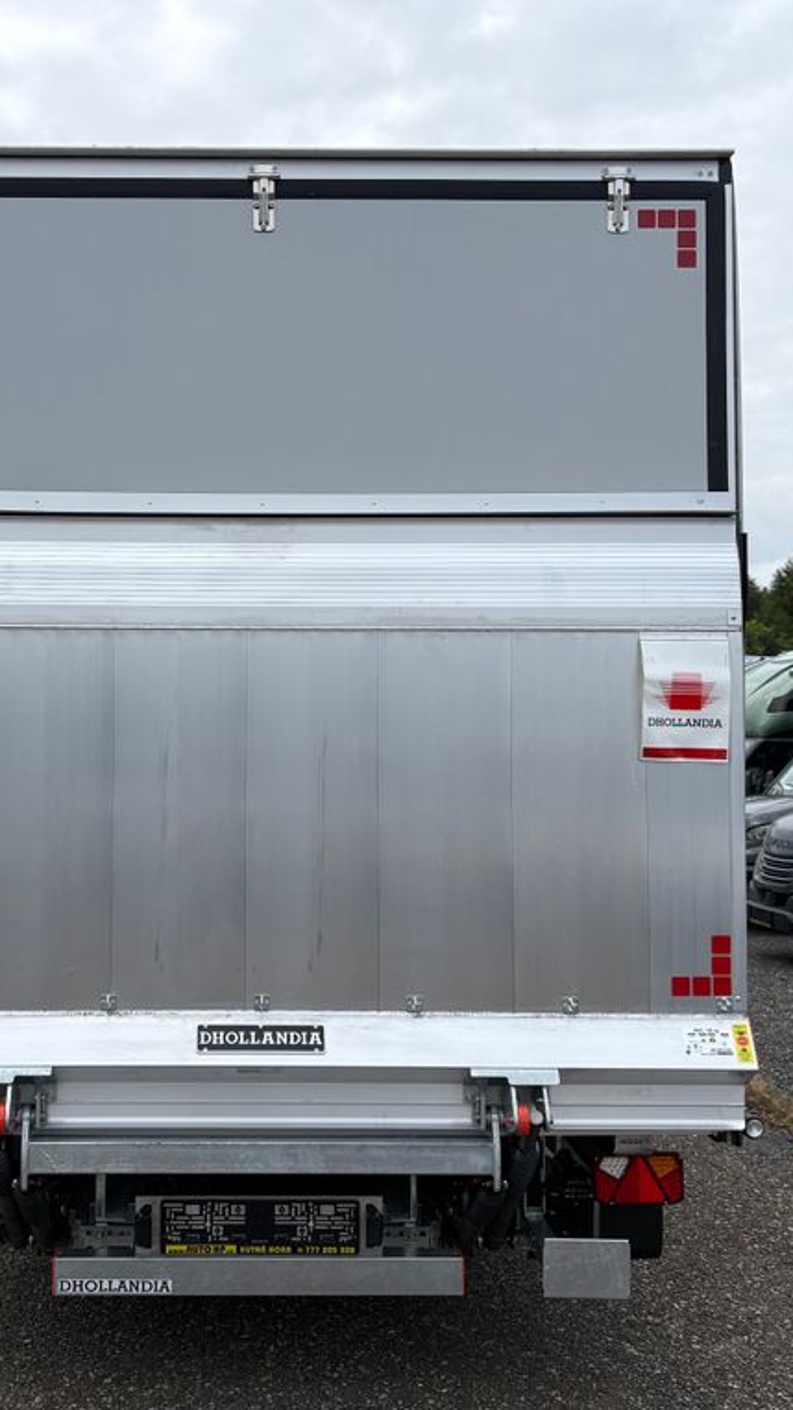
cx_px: 240
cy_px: 706
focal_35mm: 38
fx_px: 1421
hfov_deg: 30.9
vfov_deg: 52.8
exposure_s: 1/3831
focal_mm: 5.96
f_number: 1.6
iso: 50
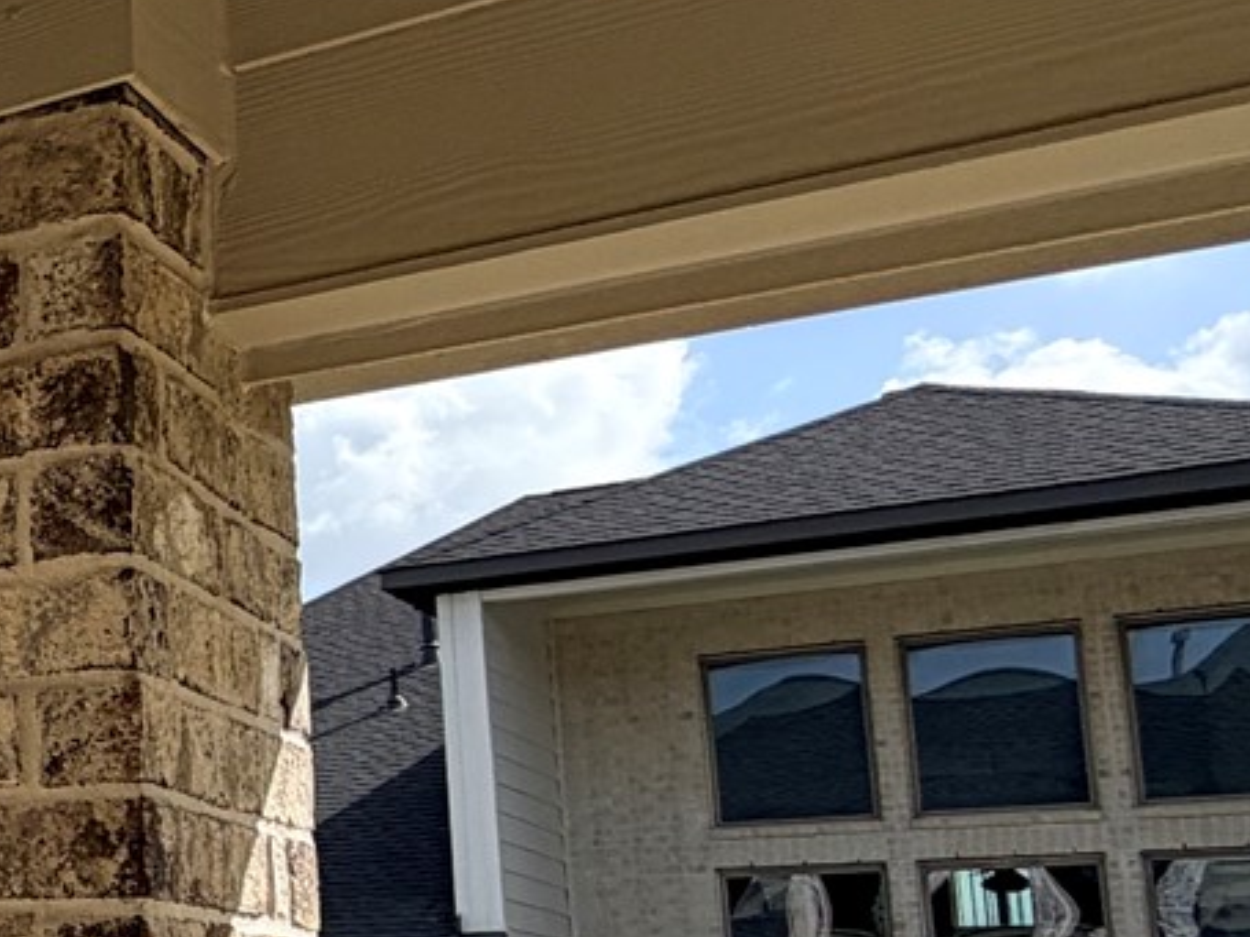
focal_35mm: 63
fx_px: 2274
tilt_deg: +7.2
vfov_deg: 22.9
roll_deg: -0.1
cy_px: 750
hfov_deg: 22.0
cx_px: -879
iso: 20
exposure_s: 1/1105
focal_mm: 2.22
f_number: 2.2
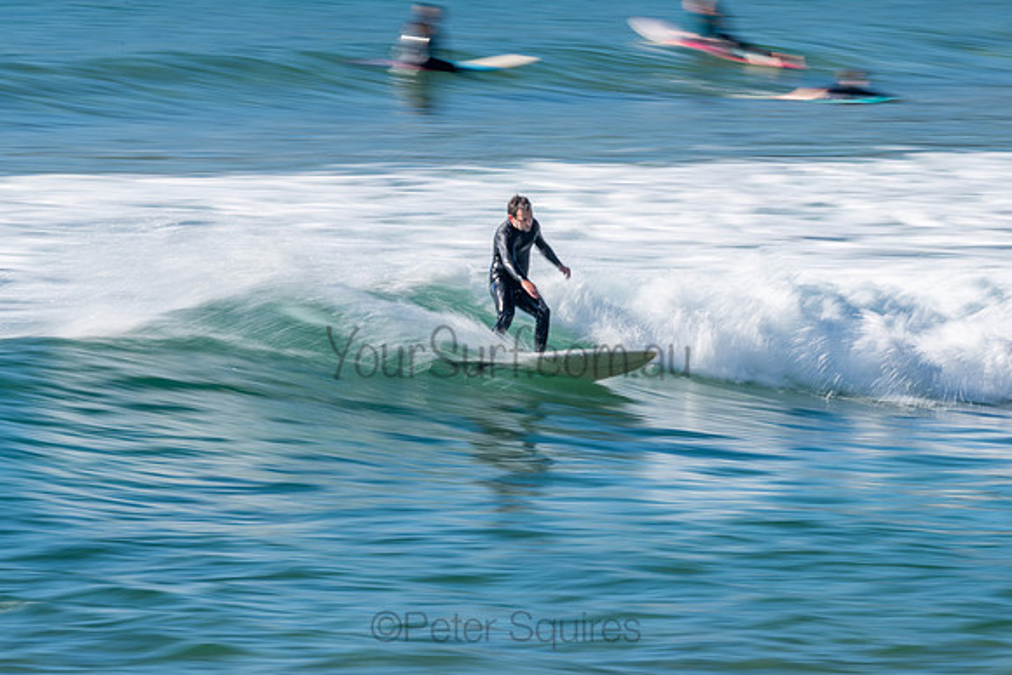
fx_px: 16829
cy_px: 330
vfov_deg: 2.3
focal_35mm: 599
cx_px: 517
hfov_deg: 3.4
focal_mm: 500
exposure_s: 1/20
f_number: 22
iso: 31
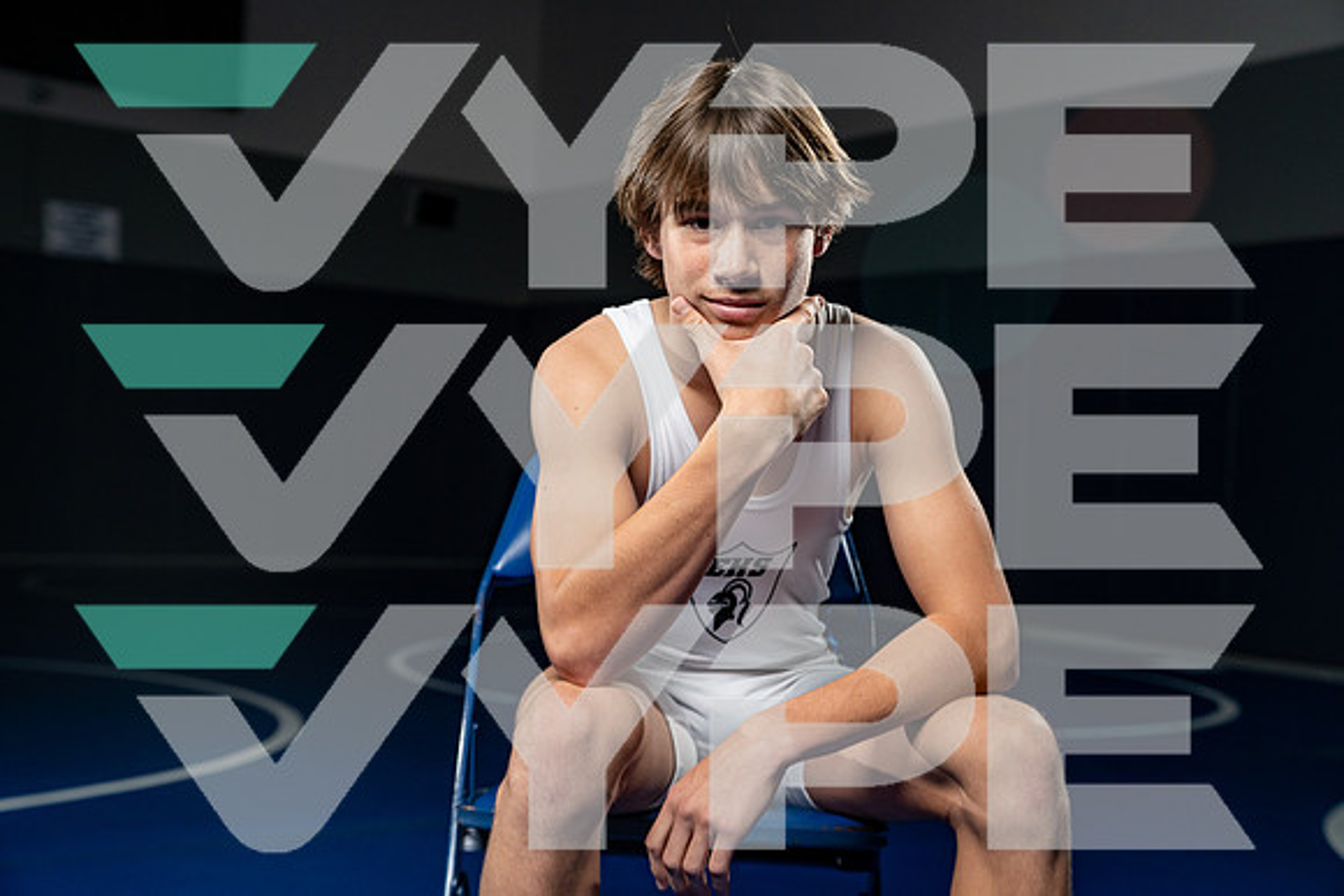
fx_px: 1904
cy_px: 448
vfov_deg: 26.5
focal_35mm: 51
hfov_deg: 38.9
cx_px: 672
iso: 800
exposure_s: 1/125
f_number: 4
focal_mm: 51
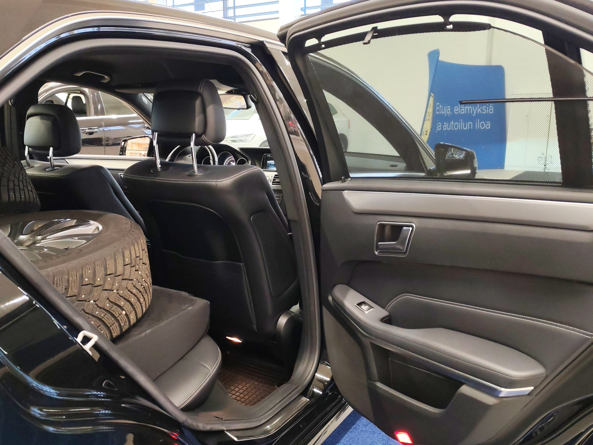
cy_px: 222
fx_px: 548
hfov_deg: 56.8
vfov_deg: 44.2
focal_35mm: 32
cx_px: 296
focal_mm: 6.12
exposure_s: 1/100
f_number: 1.9
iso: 1250
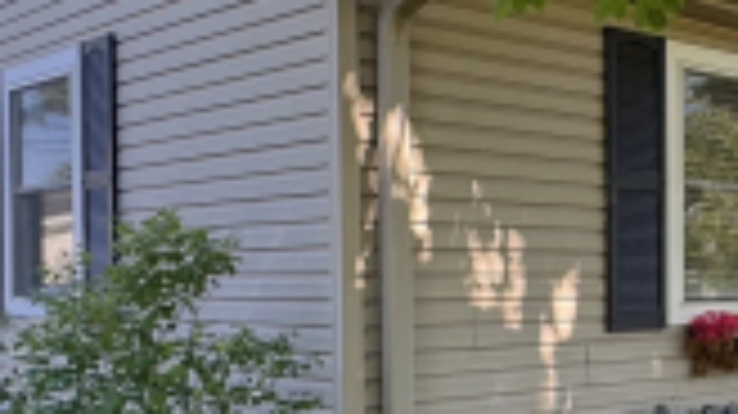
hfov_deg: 31.1
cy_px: 306
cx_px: 758
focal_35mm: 62
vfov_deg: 19.3
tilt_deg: -1.2
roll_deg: +0.4
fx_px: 1212
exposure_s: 1/142
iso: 40
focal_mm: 2.22
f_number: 2.2
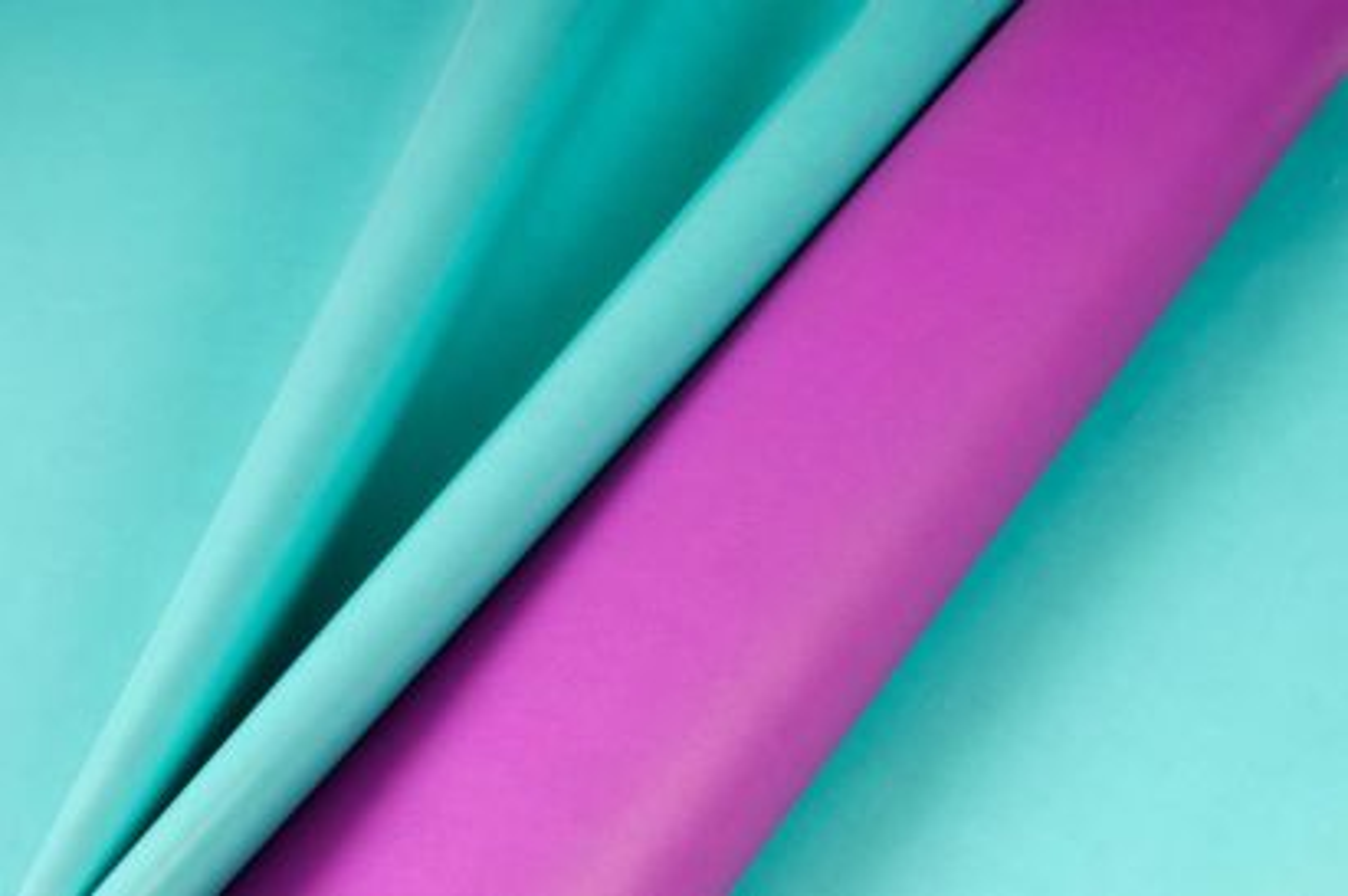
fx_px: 2693
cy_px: 448
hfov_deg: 28.1
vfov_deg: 18.9
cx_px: 674
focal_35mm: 72
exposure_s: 1/160
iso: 400
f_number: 8
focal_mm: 48
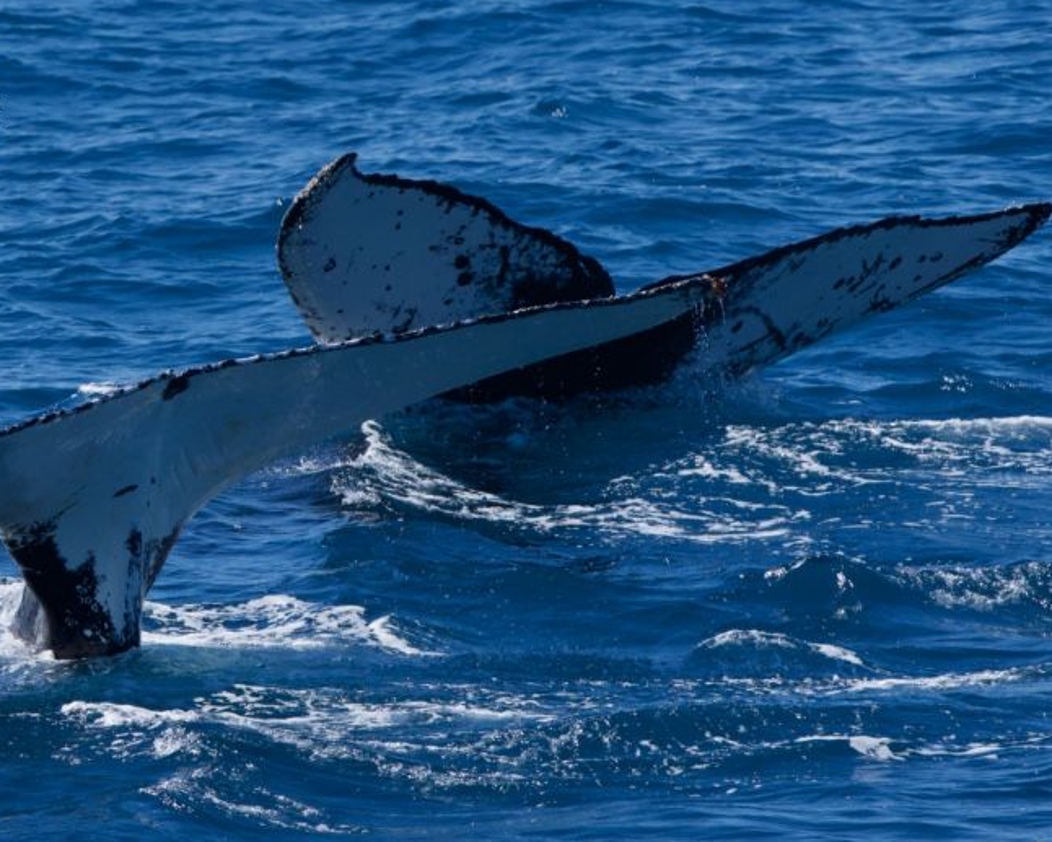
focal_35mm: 490
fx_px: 15259
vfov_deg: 3.2
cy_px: 421
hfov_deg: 3.9
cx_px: 427
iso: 1250
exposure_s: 1/3200
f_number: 8
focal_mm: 422
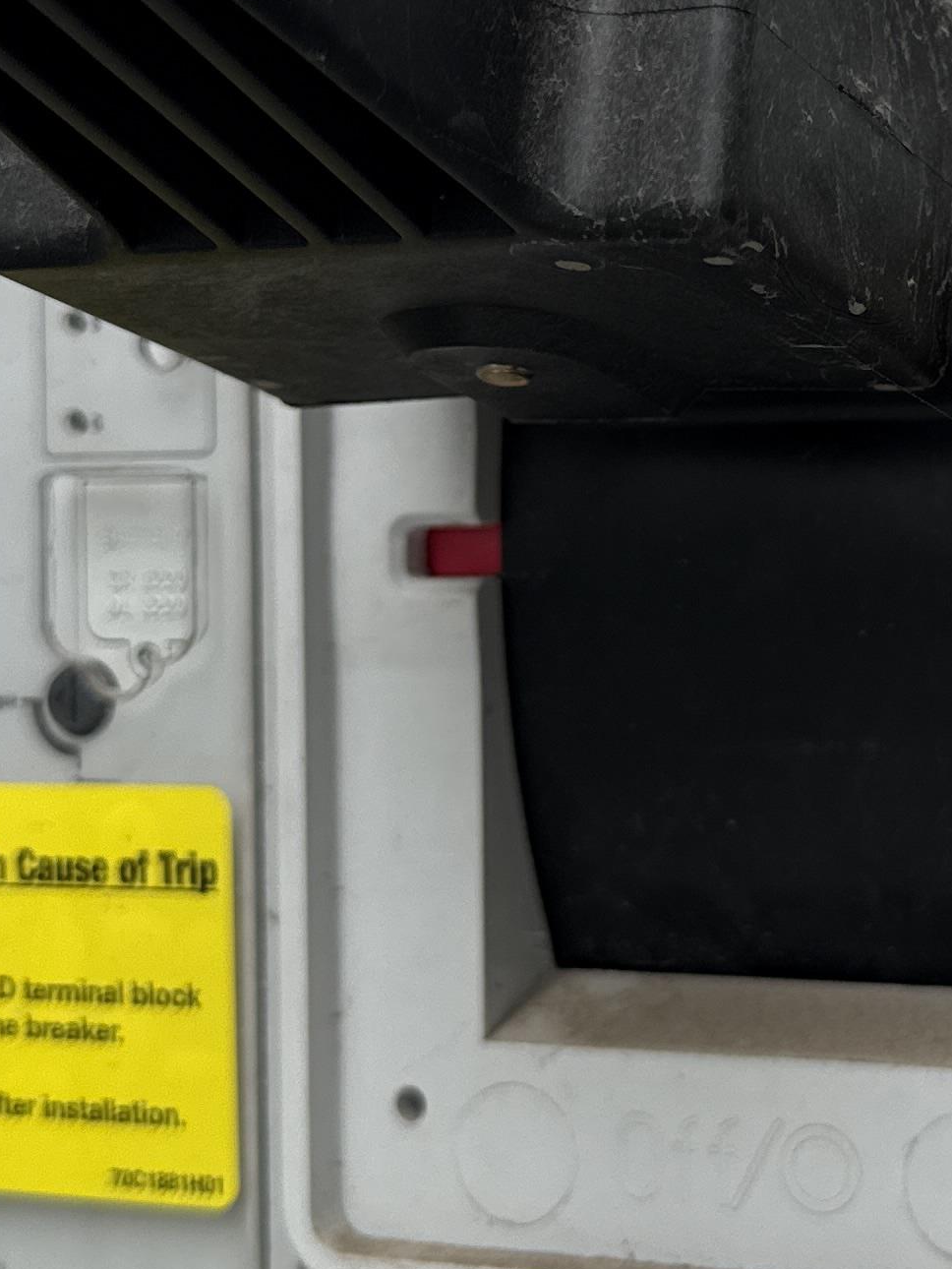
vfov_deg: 25.7
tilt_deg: +3.1
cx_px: 1006
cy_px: 331
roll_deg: +2.2
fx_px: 2749
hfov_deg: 19.0
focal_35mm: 75
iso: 80
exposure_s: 1/955
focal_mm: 6.76
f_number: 1.78
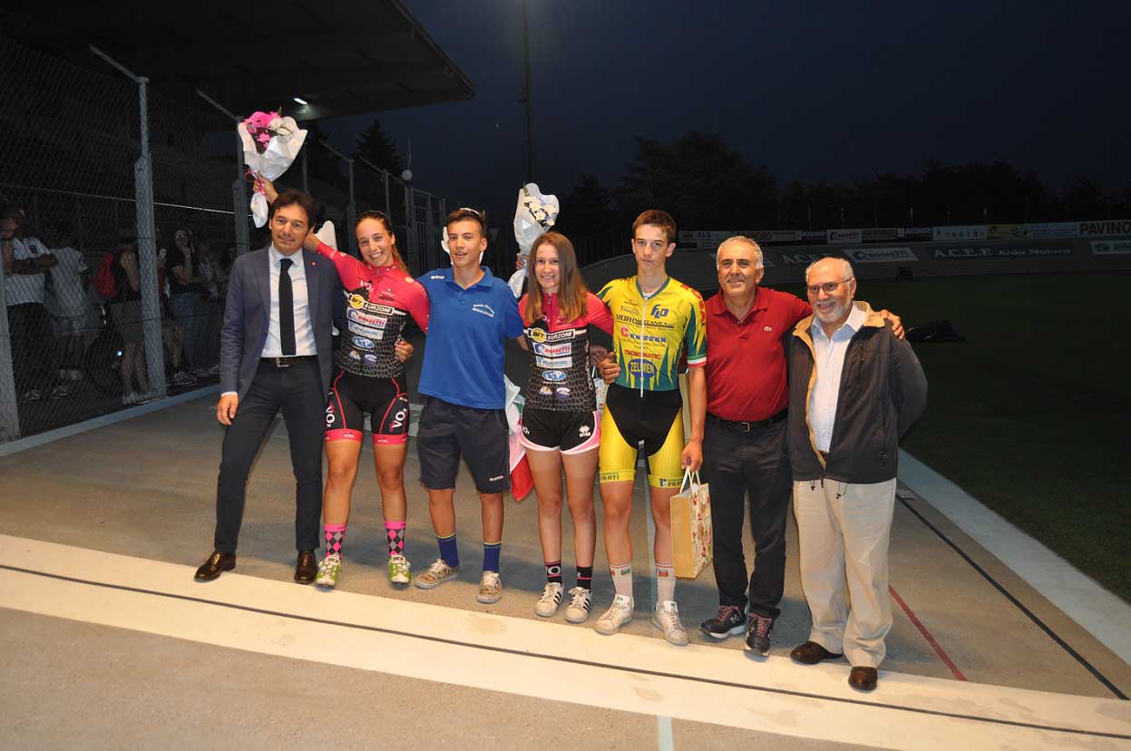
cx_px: 566
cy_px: 376
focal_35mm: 30
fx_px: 941
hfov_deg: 62.0
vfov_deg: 43.5
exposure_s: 1/200
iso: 280
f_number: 3.5
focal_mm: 20
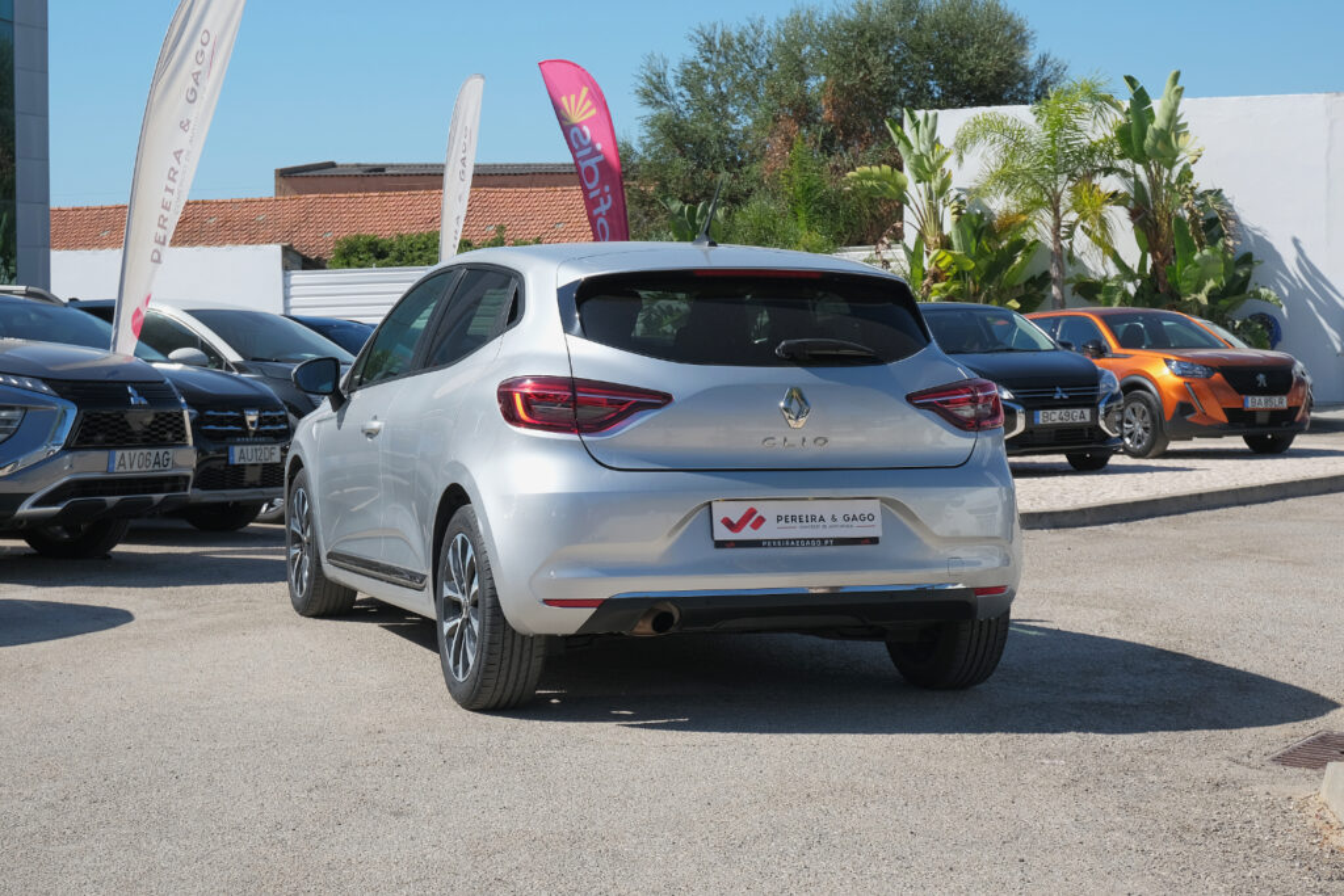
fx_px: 2352
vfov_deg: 21.6
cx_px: 672
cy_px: 448
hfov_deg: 31.9
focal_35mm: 63
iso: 160
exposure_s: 1/320
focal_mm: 42
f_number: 9
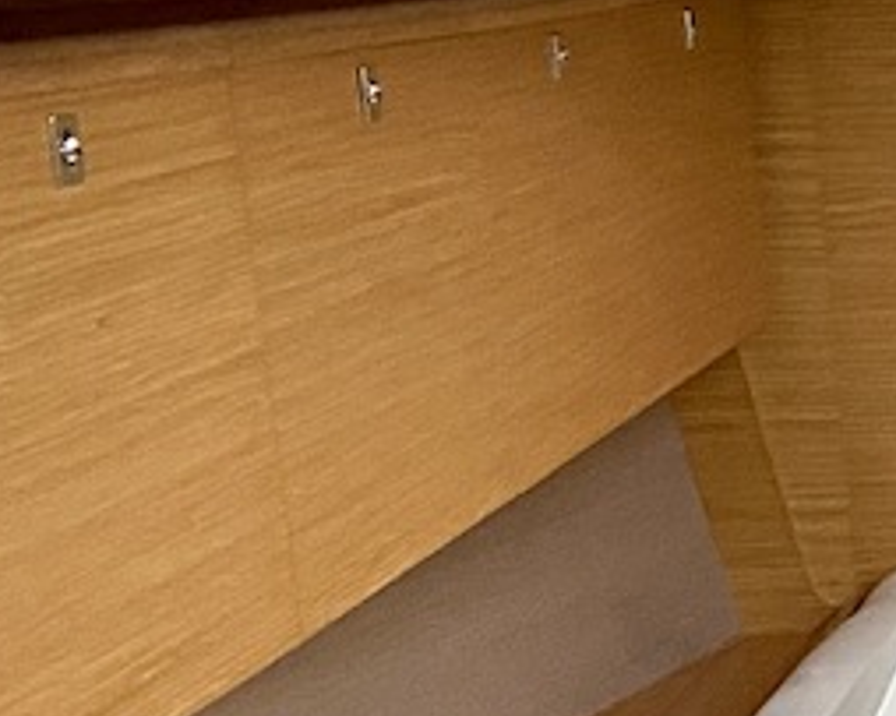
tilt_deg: -15.0
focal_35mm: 128
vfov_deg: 11.7
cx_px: 2152
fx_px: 3393
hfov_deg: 12.1
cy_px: 903
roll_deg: +0.6
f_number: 1.8
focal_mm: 4.25
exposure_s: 1/60
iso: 320
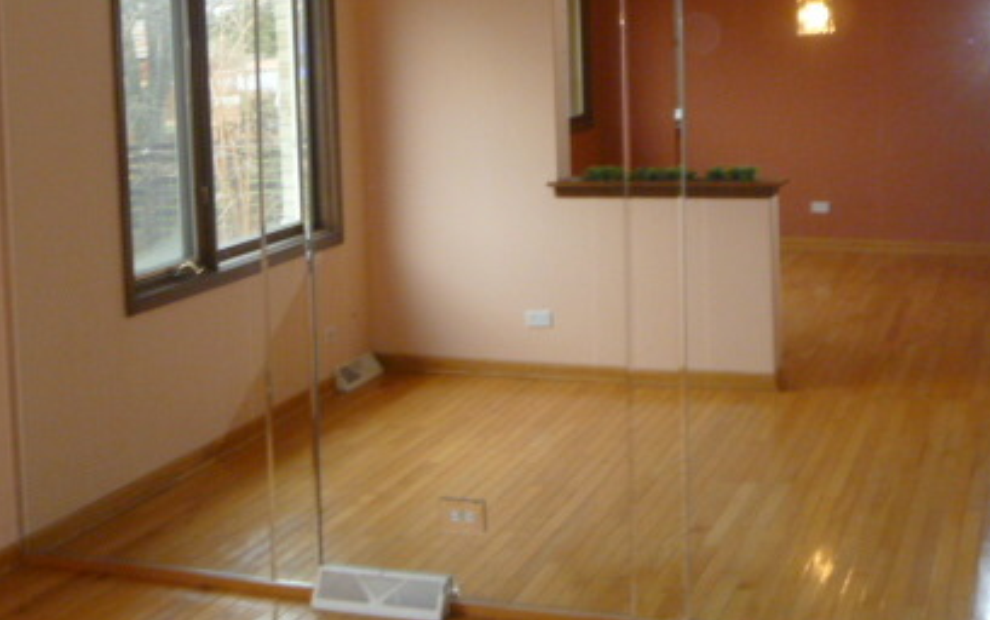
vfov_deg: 22.0
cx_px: 368
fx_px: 1566
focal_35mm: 58
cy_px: 109
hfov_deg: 34.9
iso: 250
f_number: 3.5
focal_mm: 6.3
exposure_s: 1/30
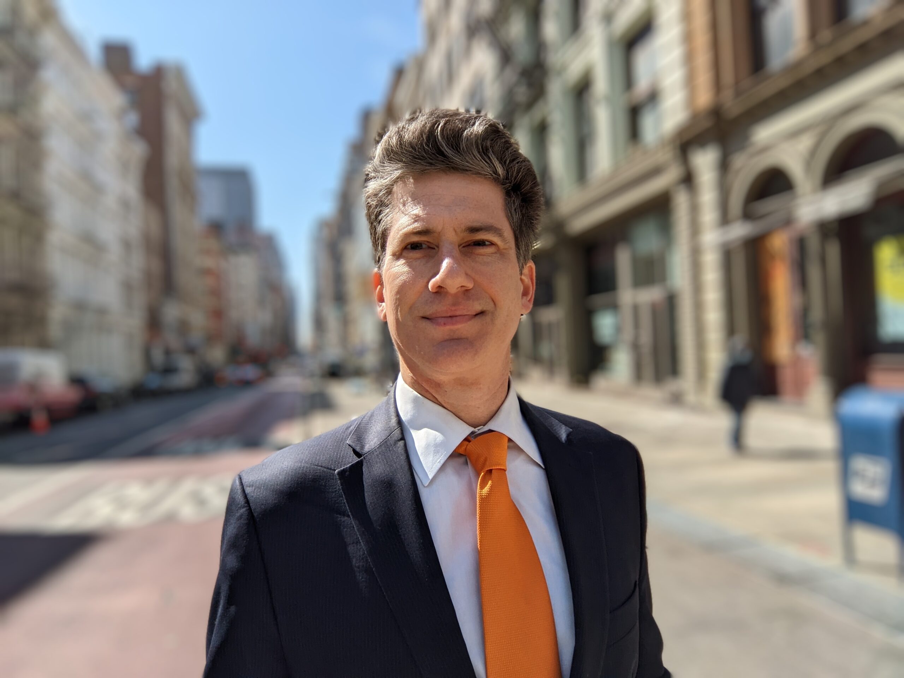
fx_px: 627
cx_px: 452
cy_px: 339
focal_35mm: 24
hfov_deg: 71.6
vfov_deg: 56.8
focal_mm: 2.51
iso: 44
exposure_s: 1/1742
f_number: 2
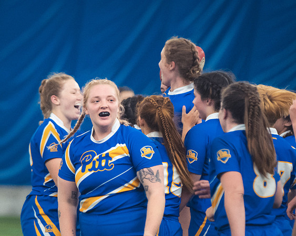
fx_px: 4853
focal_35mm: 554
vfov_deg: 2.8
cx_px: 69
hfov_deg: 3.5
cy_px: 133
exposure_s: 1/320
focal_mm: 200
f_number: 2.8
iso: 4000
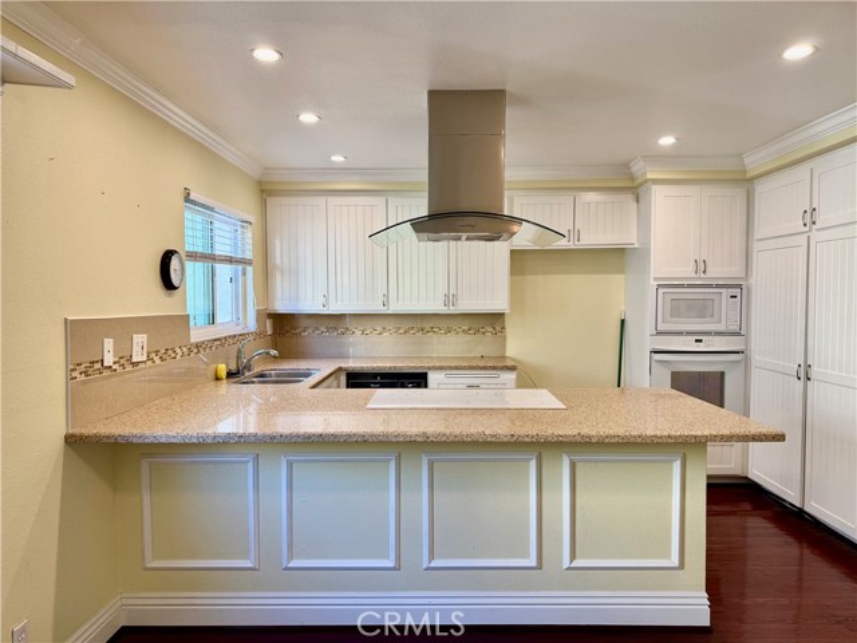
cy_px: 322
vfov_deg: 56.8
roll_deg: -0.3
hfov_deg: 71.6
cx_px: 428
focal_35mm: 24
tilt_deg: -1.9
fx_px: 594
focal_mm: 6.76
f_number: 1.78
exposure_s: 1/120
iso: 100
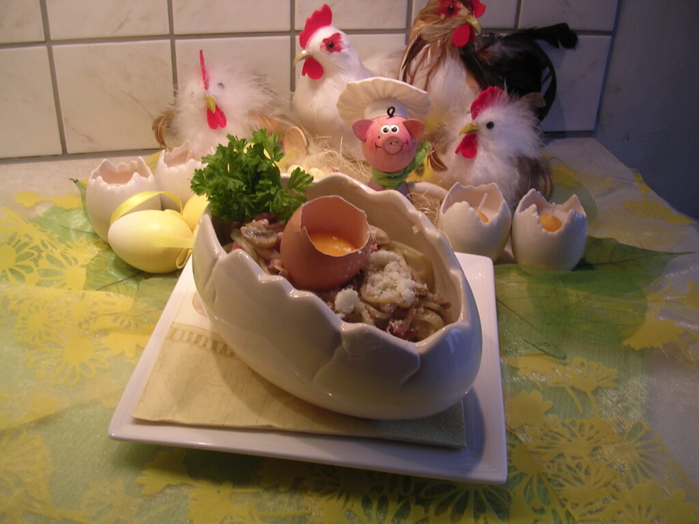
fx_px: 767
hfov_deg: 49.0
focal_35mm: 38
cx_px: 350
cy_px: 262
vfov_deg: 37.7
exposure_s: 1/41.2
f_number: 2.8
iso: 100
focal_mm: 5.8
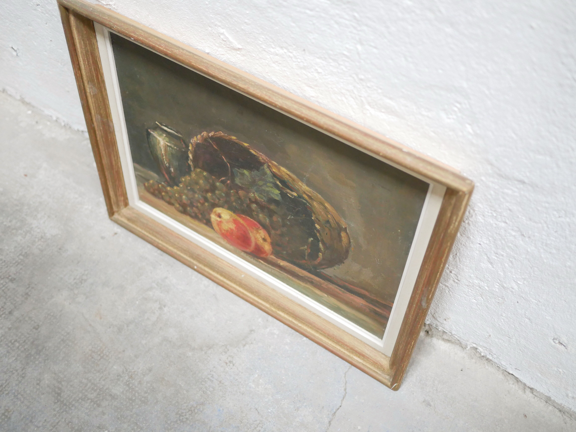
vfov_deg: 36.0
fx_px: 666
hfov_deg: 46.8
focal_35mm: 40
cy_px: 216
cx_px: 288
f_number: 1.7
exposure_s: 1/60
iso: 1600
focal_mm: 20
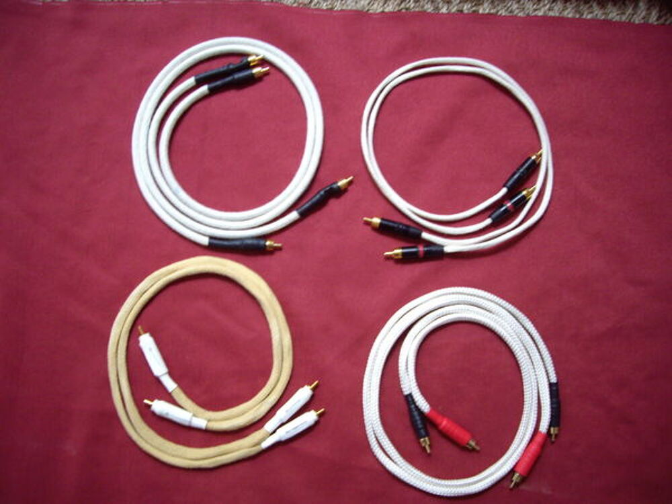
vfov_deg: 37.7
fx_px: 738
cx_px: 336
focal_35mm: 38
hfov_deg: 49.0
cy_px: 252
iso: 200
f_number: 2.7
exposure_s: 1/60
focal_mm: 6.2
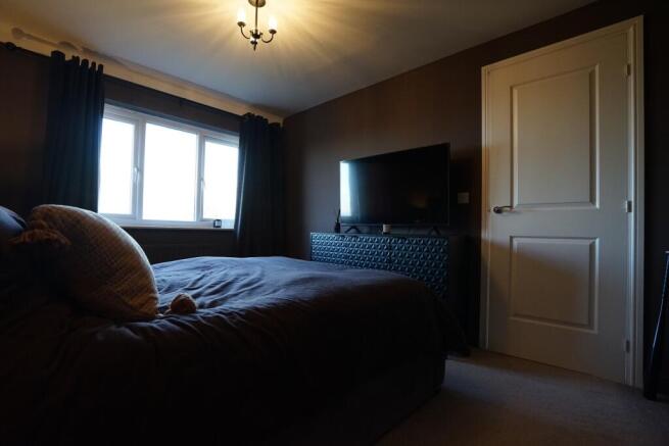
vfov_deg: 73.8
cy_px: 223
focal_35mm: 16
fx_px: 297
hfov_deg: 96.7
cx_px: 334
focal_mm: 16
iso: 2500
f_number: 5.6
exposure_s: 1/100
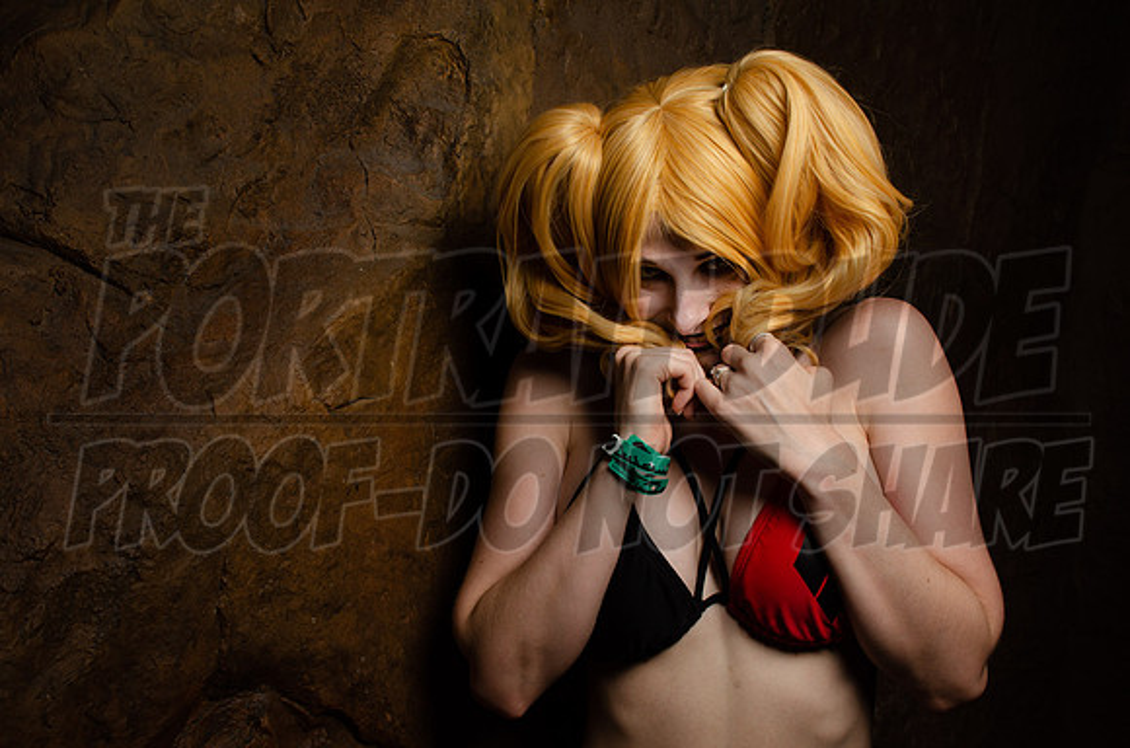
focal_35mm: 39
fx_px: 1221
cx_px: 565
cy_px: 374
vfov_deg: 34.1
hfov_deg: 49.6
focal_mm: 26
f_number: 16
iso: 100
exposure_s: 1/60
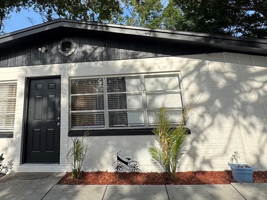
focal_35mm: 31
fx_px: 239
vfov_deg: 42.2
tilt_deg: +18.6
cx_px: 98
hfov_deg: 57.5
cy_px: 25
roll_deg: +1.6
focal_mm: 2.22
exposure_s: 1/1110
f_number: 2.2
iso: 50
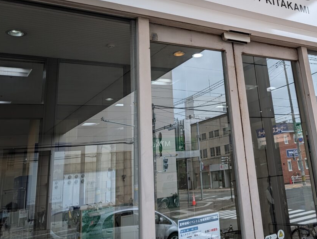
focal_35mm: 37
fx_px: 339
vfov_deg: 37.8
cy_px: 59
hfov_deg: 48.5
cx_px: 230
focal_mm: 6.9
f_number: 1.68
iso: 37
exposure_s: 1/352
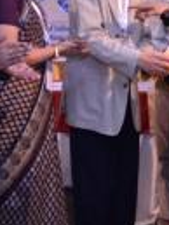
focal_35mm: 107
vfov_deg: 18.4
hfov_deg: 13.8
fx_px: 695
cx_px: 110
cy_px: 106
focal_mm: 32
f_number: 4
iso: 1000
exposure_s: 1/80
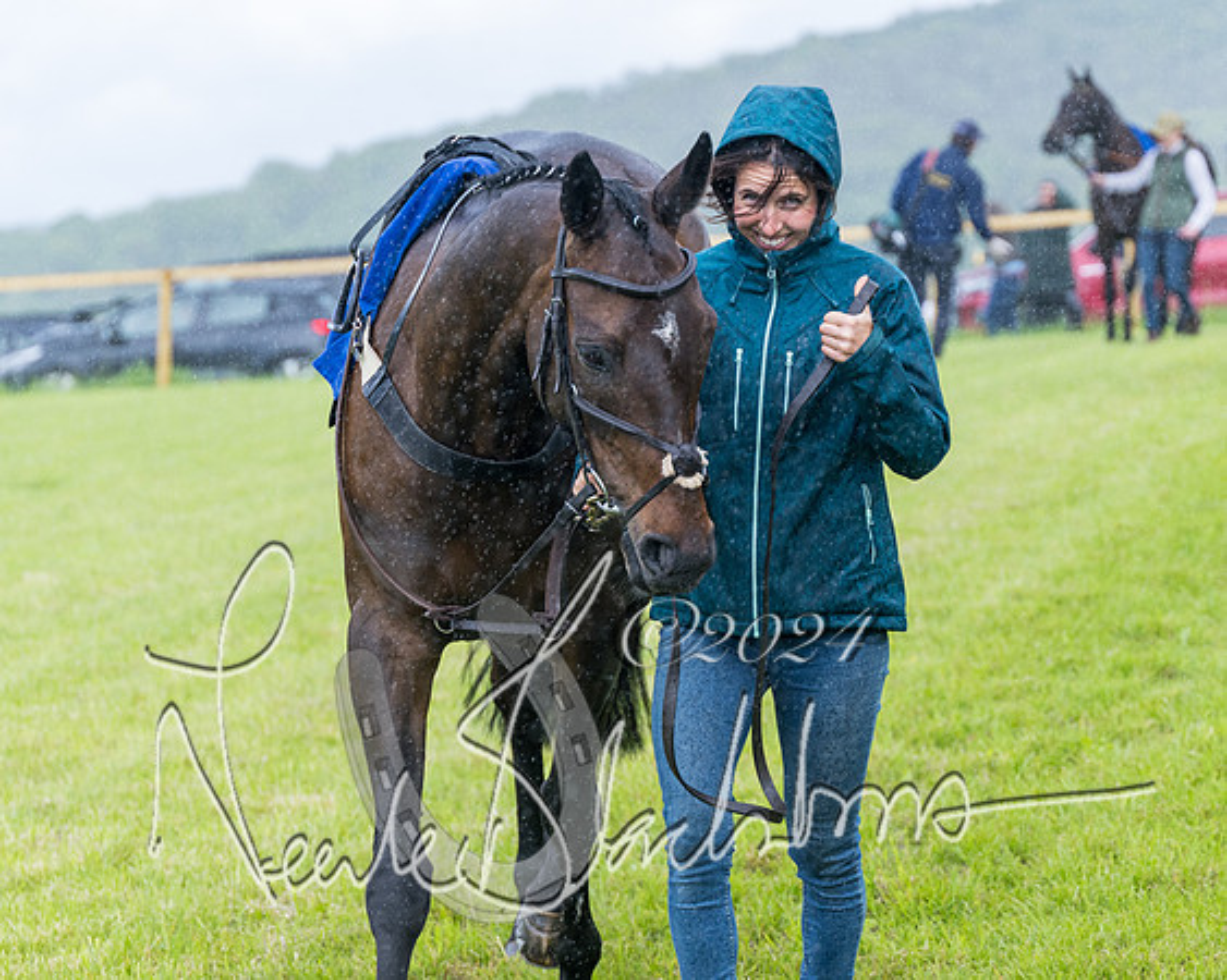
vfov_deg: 11.1
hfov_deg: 13.9
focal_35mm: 139
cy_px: 363
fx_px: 5044
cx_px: 630
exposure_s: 1/1250
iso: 400
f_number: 4
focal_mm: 98
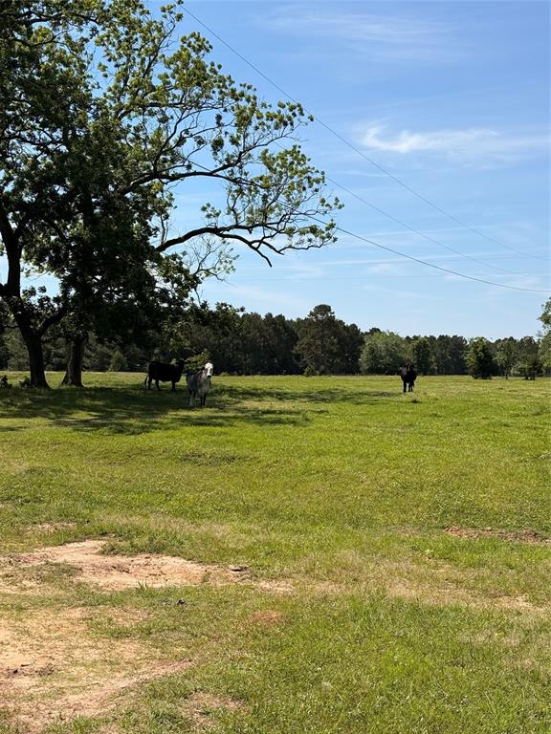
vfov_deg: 39.7
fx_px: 1019
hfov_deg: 30.3
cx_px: 276
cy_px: 367
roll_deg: -0.1
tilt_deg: +0.8
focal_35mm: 48
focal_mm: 6.76
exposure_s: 1/6536
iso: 64
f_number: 1.78
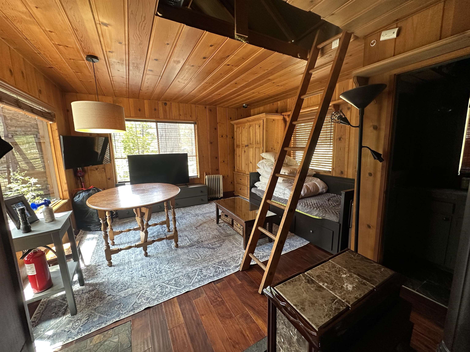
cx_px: 235
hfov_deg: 102.1
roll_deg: +1.5
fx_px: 190
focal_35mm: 14
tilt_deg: -9.9
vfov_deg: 85.7
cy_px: 176
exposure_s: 1/60
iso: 160
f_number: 2.2
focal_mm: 2.22
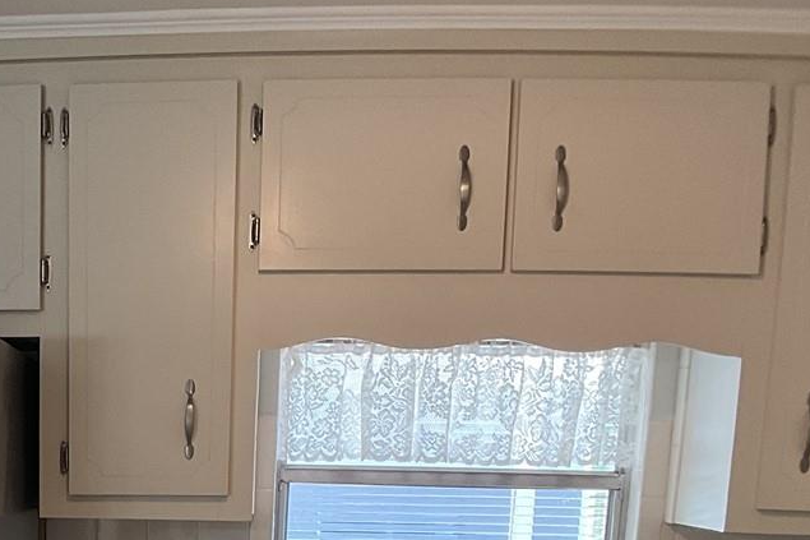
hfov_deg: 25.7
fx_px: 1709
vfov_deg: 16.8
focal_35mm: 76
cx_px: 68
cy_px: 716
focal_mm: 3
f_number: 1.8
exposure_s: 1/60
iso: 64
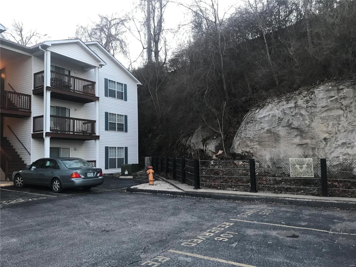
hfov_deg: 63.4
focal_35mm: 28
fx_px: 288
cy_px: 134
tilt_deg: +6.4
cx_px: 178
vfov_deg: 49.7
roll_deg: +0.2
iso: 50
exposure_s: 1/15
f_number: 1.8
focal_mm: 3.99
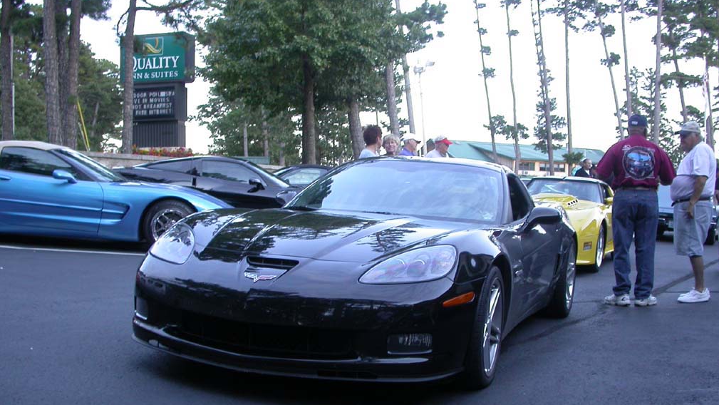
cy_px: 242
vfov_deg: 28.3
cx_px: 364
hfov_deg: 48.3
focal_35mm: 42
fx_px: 801
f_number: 2.6
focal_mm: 7.85
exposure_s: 1/35.3
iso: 100
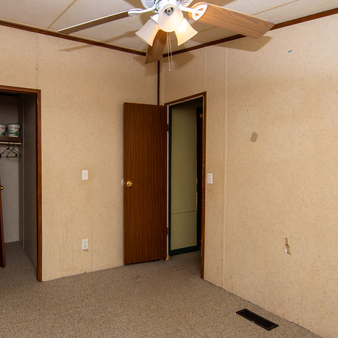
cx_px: 110
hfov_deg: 65.3
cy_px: 165
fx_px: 254
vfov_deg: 67.3
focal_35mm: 23
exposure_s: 1/60
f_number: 8
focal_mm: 11
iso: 500
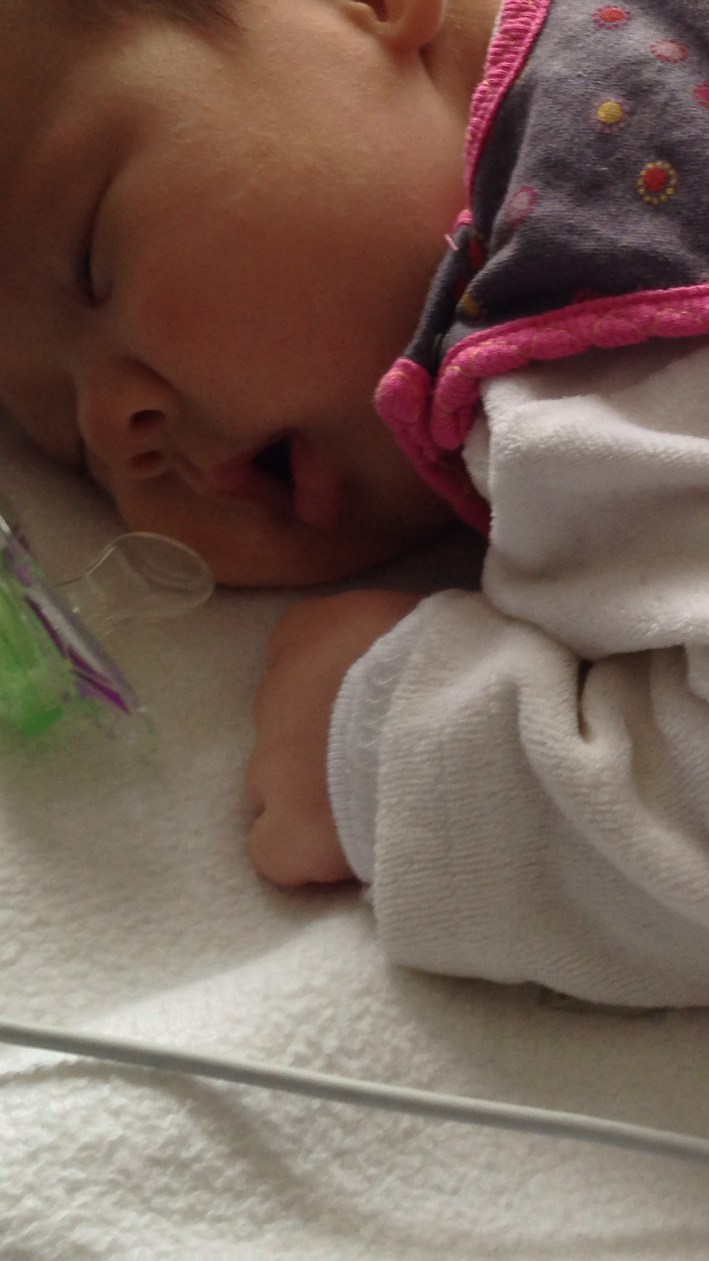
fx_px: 2206
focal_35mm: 66
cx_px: 760
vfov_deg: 31.6
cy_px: 394
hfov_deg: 17.7
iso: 64
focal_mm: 4.13
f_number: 2.4
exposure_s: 1/40
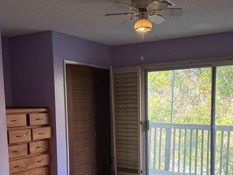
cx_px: 124
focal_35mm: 46
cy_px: 134
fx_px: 310
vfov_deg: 30.9
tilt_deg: -6.0
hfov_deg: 41.2
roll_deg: +0.4
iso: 160
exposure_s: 1/120
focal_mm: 6.76
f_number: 1.78
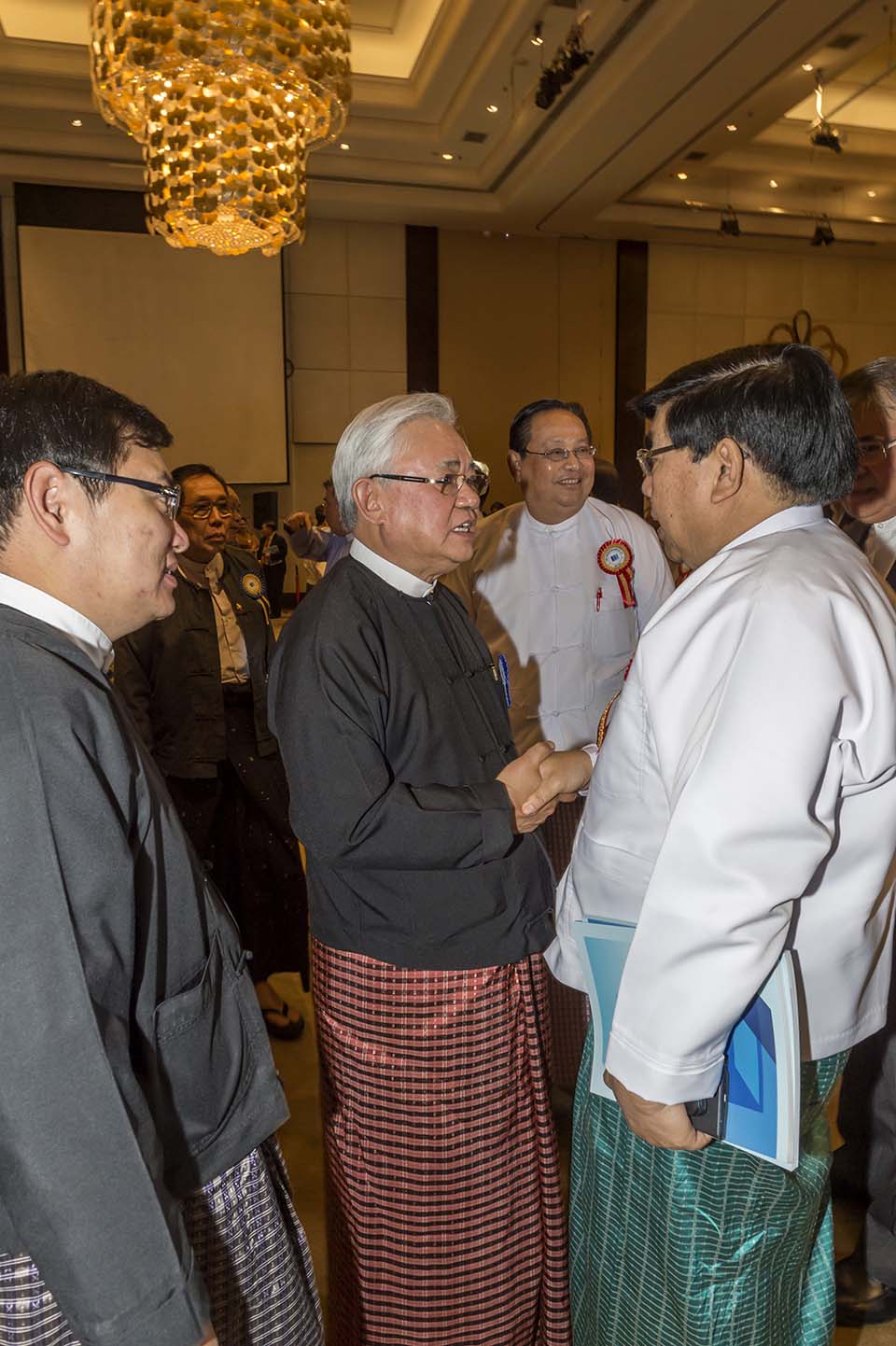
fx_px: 897
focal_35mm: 24
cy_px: 673
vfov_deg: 73.8
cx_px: 448
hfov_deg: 53.1
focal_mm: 24
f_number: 10
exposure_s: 1/60
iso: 800
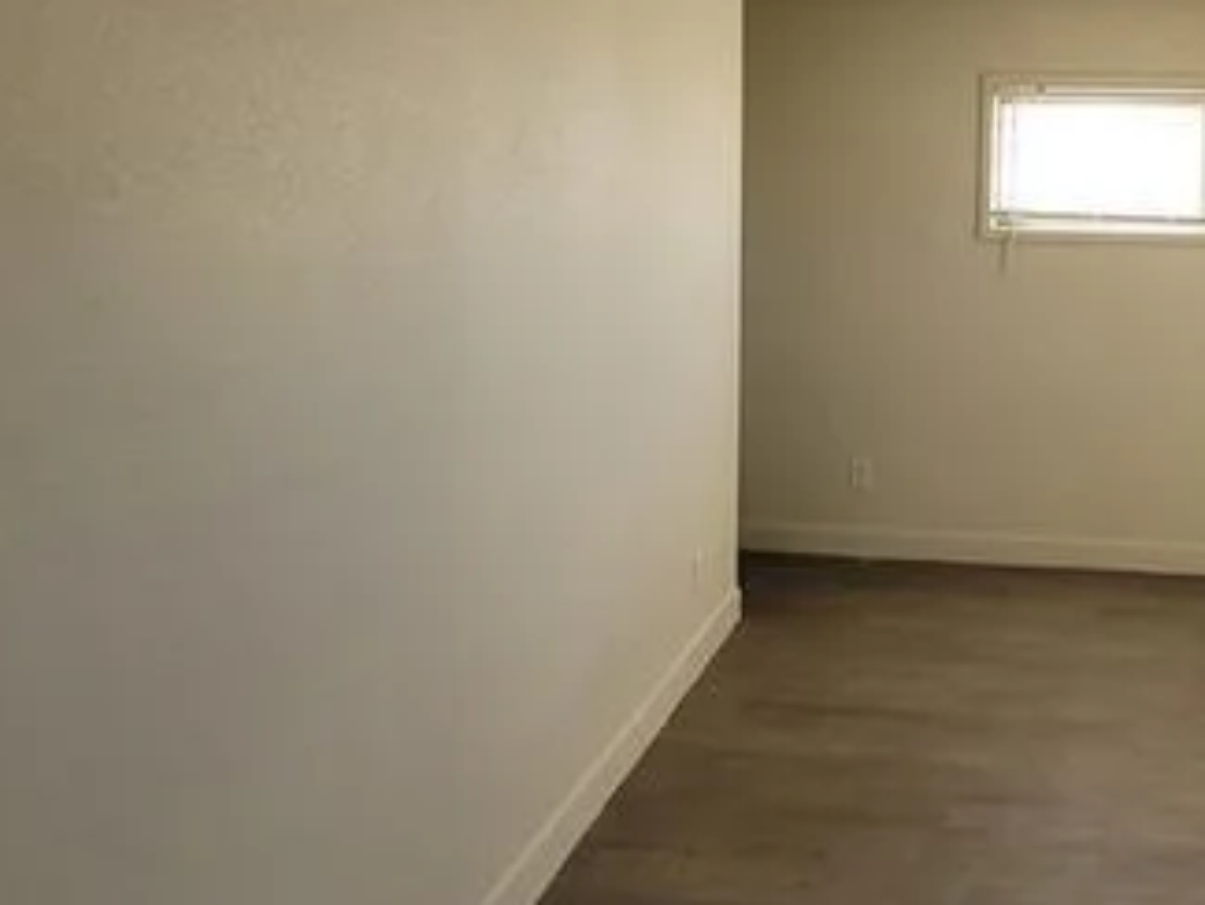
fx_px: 1114
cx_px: 927
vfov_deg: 43.5
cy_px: 297
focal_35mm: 32
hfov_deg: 53.8
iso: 100
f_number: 2.2
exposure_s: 1/50
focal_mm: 2.2
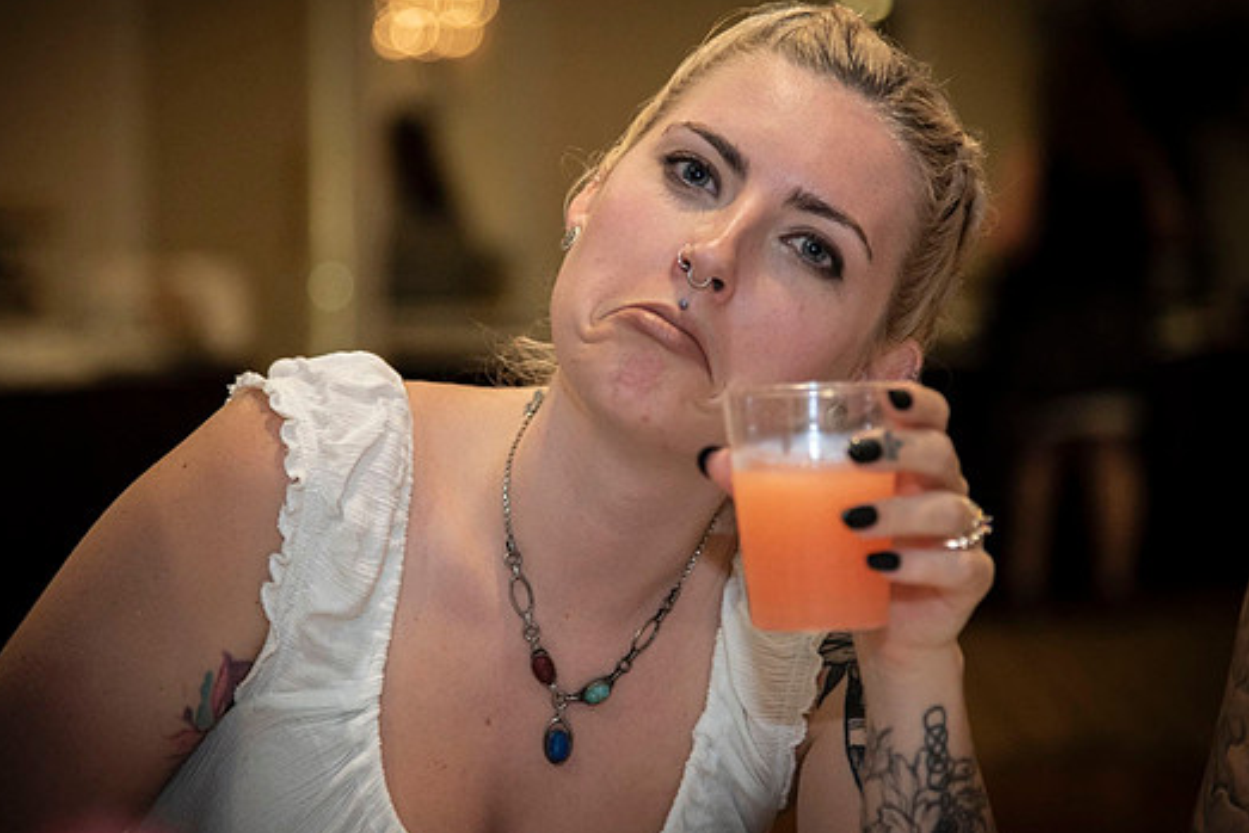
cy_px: 395
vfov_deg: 10.3
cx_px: 585
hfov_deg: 15.4
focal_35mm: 133
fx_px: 4615
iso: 1000
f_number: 4
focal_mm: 120
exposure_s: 1/200
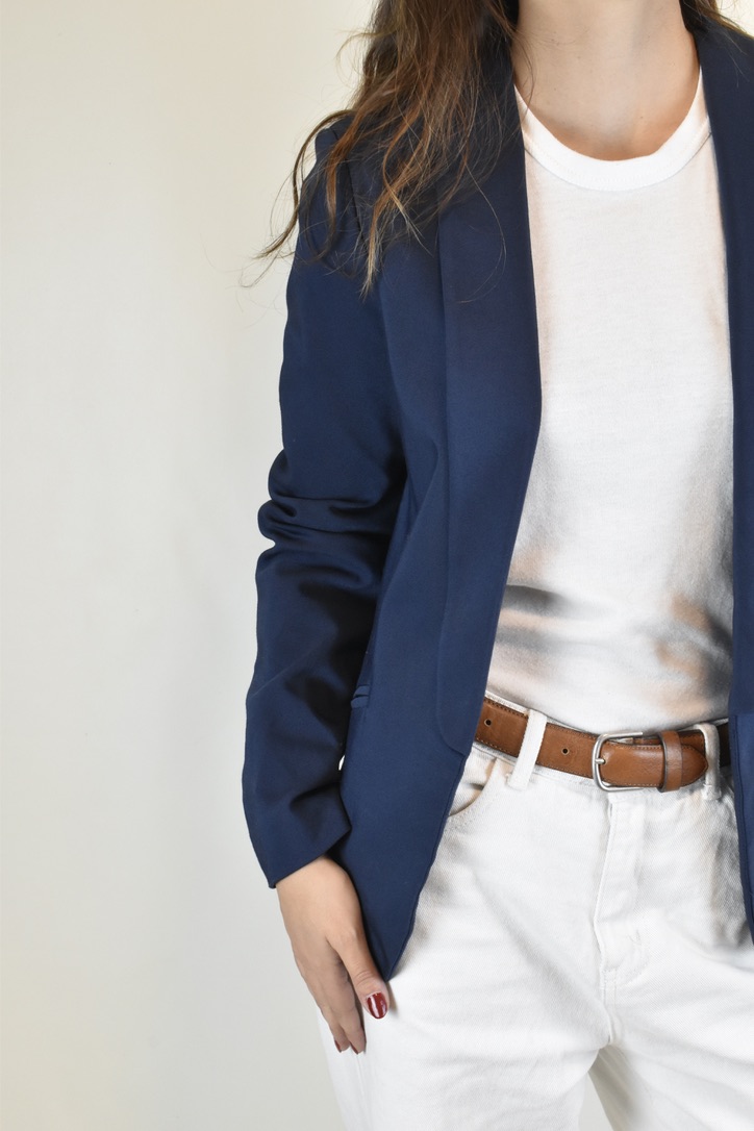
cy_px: 566
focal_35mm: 52
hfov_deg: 25.8
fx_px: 1649
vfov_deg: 37.9
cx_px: 377
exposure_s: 1/40
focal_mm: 35
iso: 1600
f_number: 13
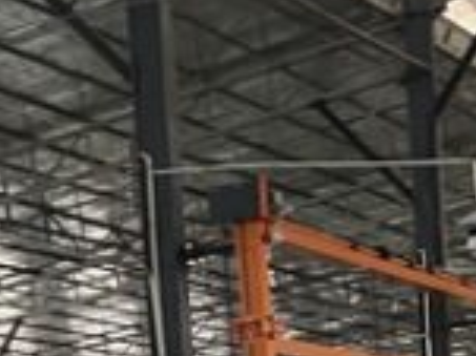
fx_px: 1814
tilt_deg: -4.8
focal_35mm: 132
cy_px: 721
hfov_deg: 14.9
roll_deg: +0.6
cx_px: 199
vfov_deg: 10.3
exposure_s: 1/50
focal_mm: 5.7
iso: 160
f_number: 1.5
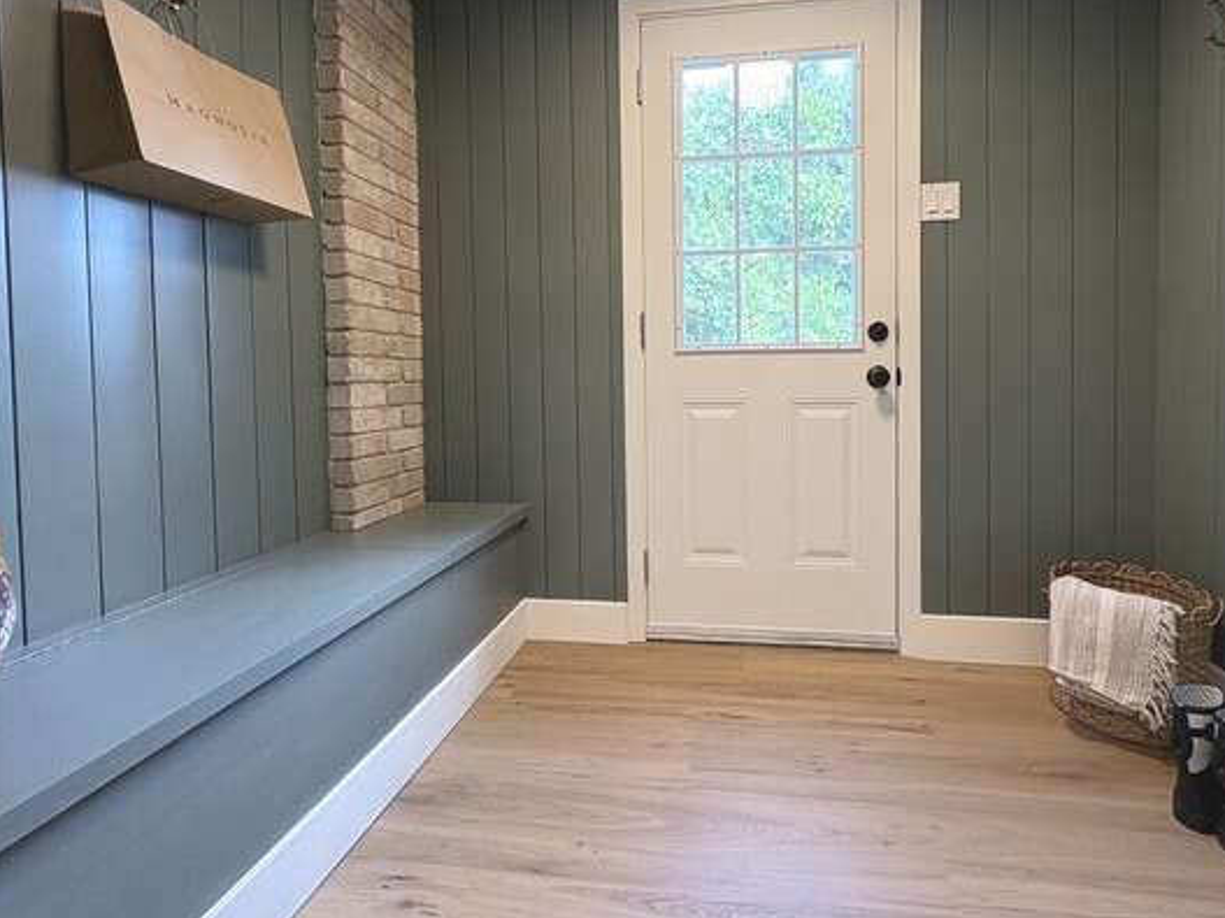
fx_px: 601
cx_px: 683
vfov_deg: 74.2
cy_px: 386
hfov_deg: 90.7
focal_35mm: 17
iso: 125
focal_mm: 2.22
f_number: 2.2
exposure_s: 1/60
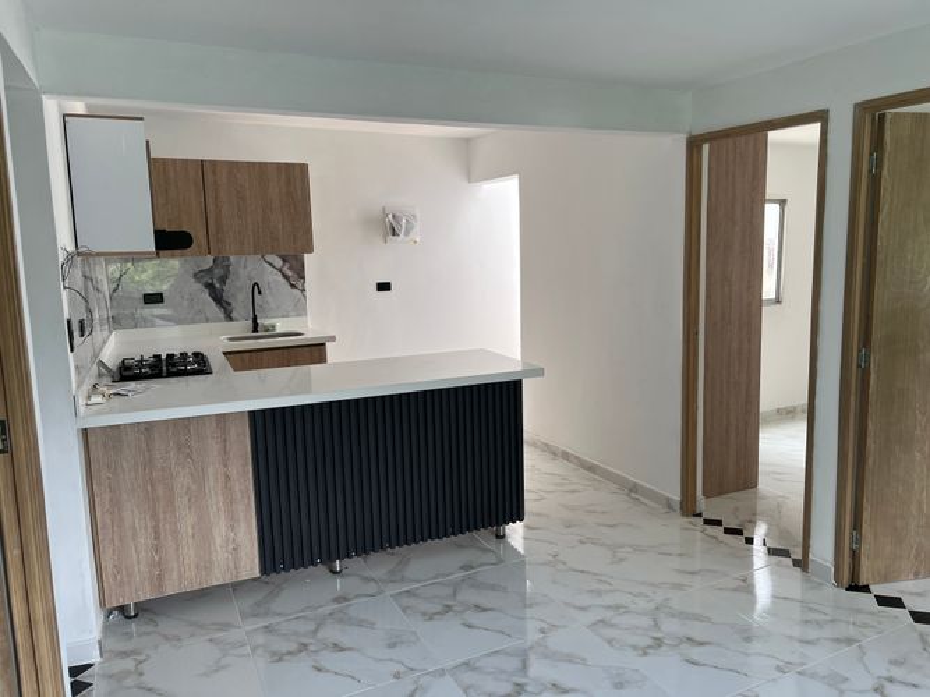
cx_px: 465
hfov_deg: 67.3
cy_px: 348
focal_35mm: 26
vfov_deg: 53.0
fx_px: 698
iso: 50
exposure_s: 1/307
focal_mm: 5.7
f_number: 1.5
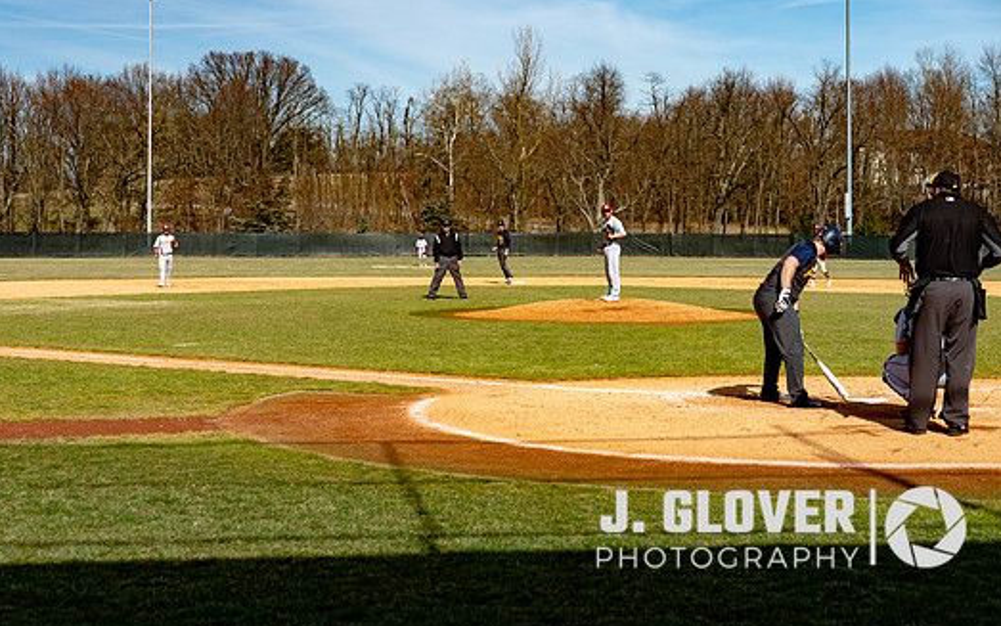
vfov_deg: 20.3
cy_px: 257
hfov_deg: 31.9
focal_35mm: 64
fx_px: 1746
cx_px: 601
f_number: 4.5
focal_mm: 47
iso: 200
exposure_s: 1/1000
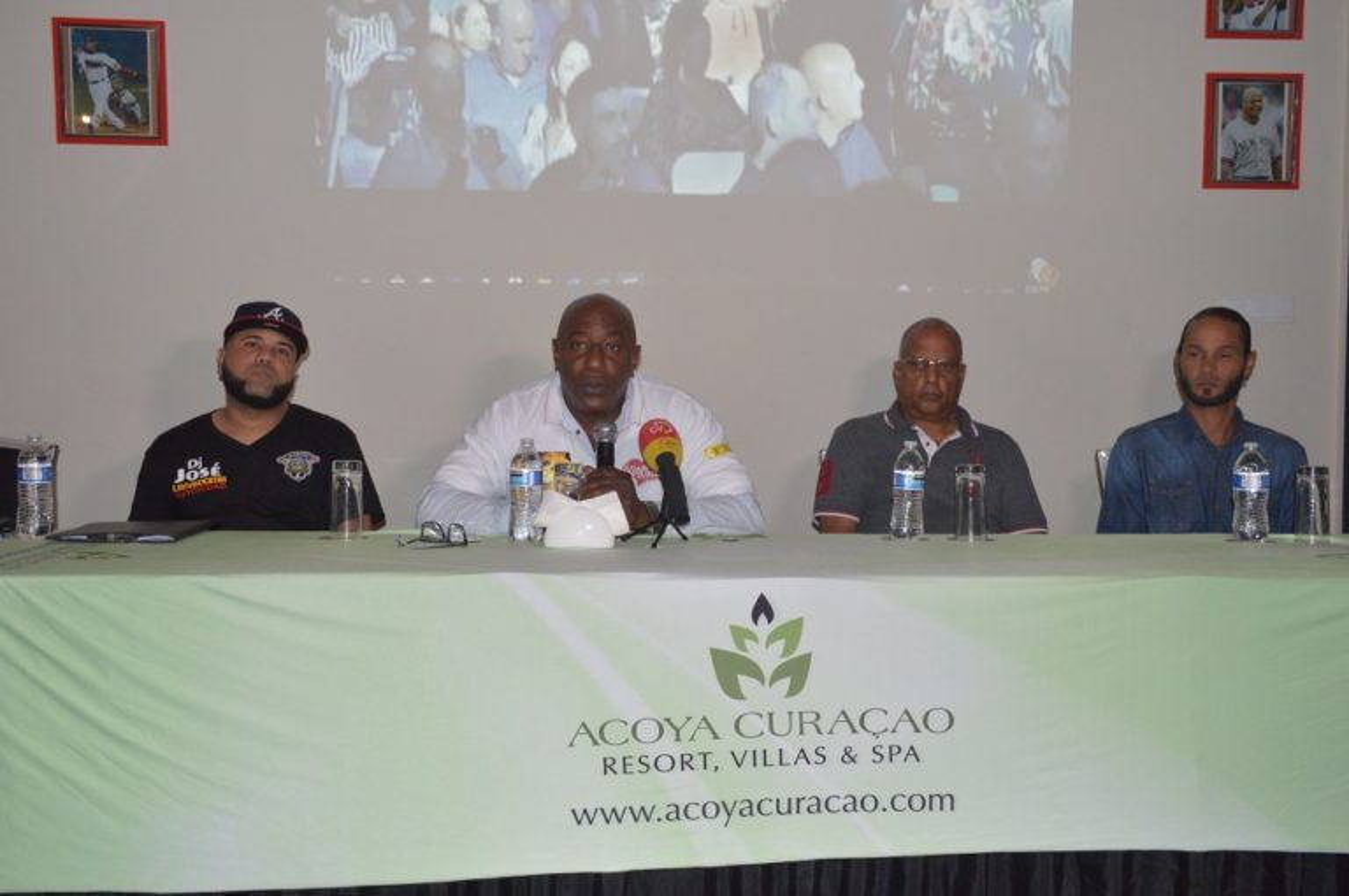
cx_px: 674
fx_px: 1460
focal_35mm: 39
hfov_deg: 49.6
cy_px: 448
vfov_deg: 34.1
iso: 1600
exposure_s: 1/125
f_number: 5.6
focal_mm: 26
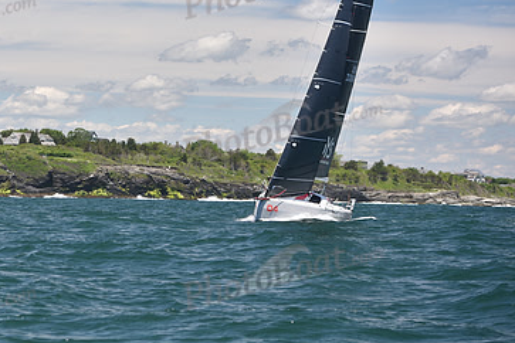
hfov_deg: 16.9
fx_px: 1717
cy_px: 76
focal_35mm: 120
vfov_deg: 11.4
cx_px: 111
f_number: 3.5
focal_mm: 75
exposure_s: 1/1000
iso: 200
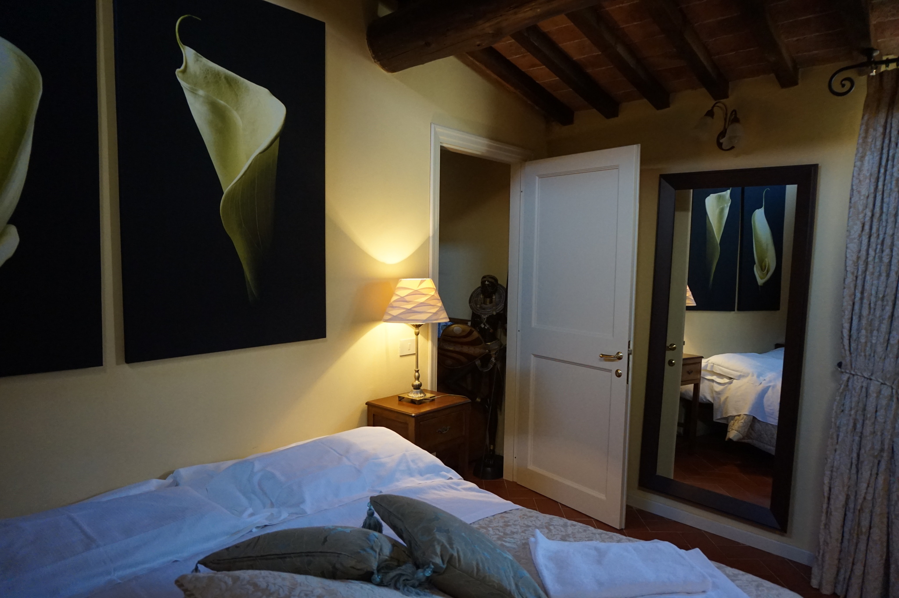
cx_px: 450
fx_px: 599
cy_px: 299
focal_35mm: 24
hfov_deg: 73.8
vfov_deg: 53.1
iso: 2000
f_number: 3.5
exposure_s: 1/160
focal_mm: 16
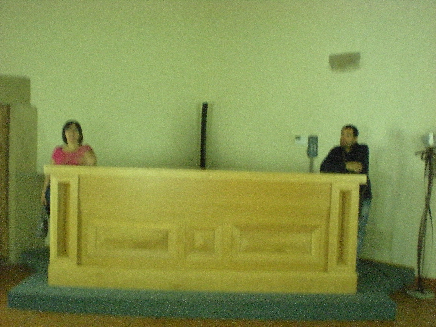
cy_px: 164
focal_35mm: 38
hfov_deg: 49.0
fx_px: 479
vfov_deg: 37.7
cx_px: 218
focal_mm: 6.3
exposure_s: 1/4.9
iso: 800
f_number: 3.1
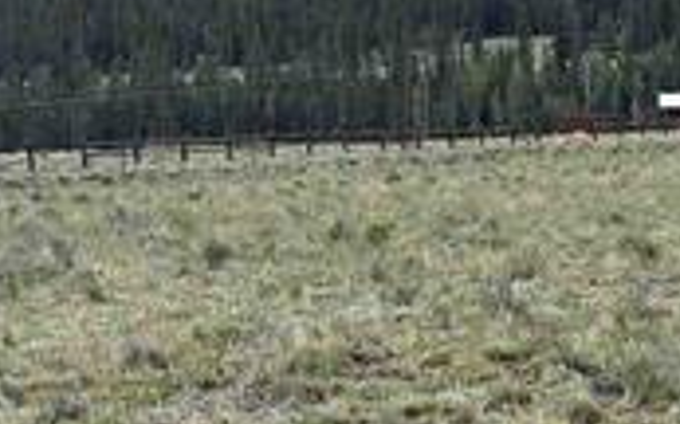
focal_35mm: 163
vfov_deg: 8.0
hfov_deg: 12.2
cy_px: 275
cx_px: 1030
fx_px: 3020
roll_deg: +0.9
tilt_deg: -2.3
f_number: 1.6
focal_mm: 5.96
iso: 50
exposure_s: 1/2398
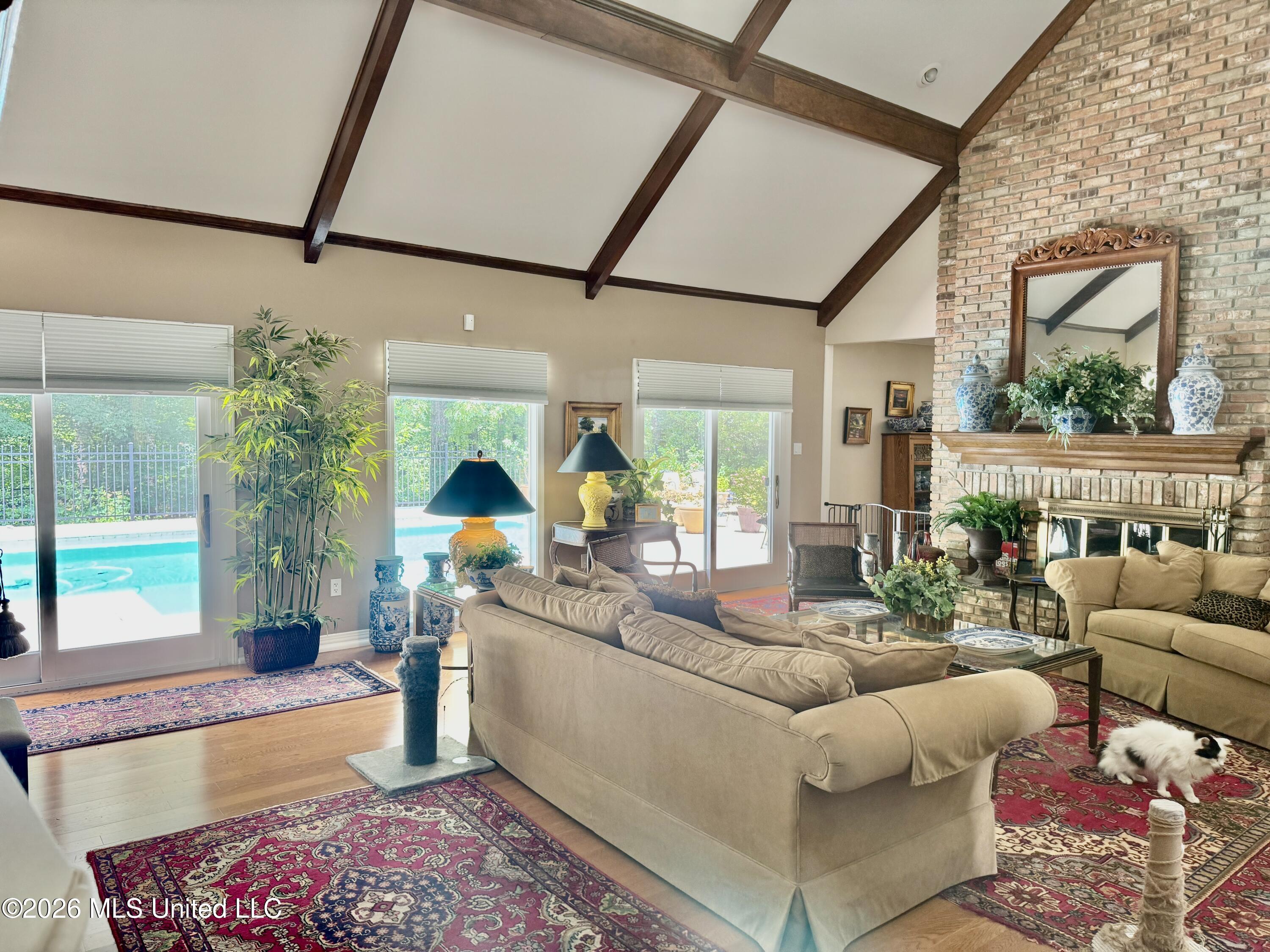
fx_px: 881
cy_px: 476
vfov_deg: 56.8
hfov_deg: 71.6
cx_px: 635
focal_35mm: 24
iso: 160
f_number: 1.78
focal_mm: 6.76
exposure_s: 1/121
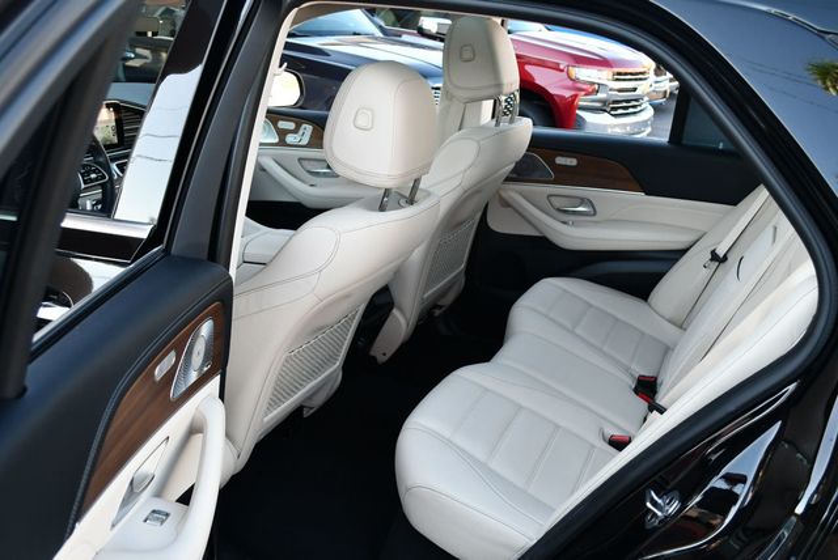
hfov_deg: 53.1
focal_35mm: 36
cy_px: 280
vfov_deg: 36.9
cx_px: 419
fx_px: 839
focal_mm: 18
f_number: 3.5
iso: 400
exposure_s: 1/250
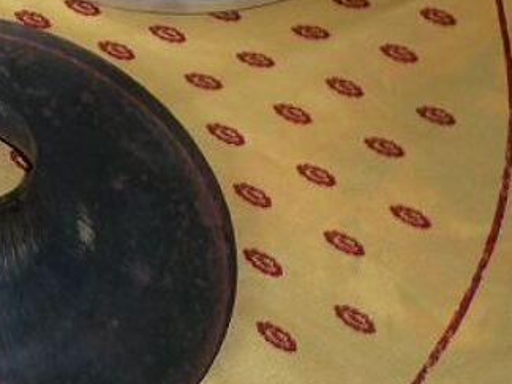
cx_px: -210
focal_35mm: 102
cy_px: -27
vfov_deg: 14.2
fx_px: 1509
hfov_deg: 17.6
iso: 100
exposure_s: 1/30
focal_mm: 5.5
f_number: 2.8
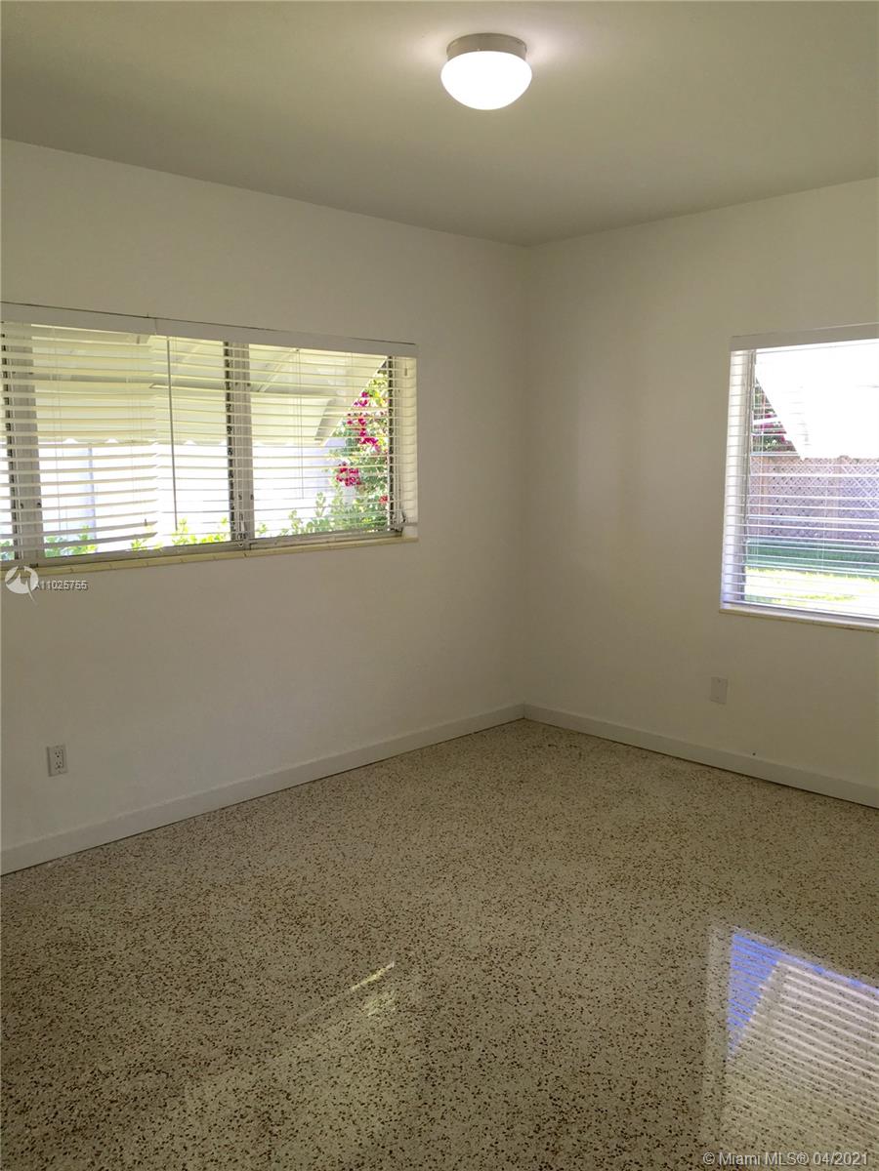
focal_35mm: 29
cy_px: 586
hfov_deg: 48.2
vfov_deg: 61.7
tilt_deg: -6.6
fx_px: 982
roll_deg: -1.0
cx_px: 440
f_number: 2.2
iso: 25
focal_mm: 4.15
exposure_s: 1/120
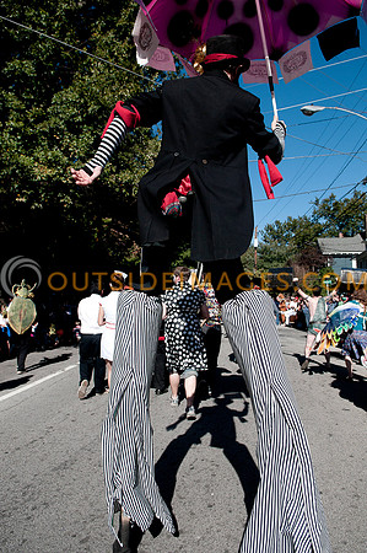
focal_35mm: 26
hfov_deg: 50.3
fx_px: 391
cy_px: 276
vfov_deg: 70.5
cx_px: 184
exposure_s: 1/2500
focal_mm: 17
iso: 250
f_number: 4
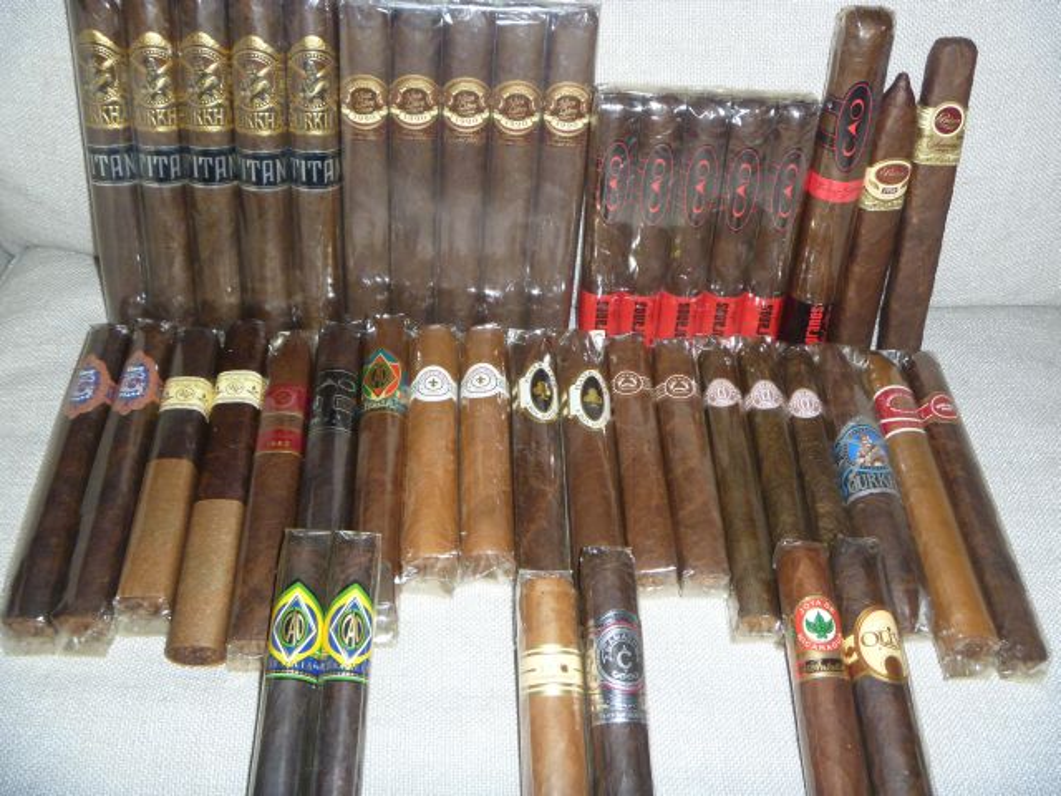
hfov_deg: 52.6
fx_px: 1073
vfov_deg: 40.7
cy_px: 398
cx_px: 530
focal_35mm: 35
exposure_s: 1/30
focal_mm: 6.3
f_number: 3.5
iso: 125
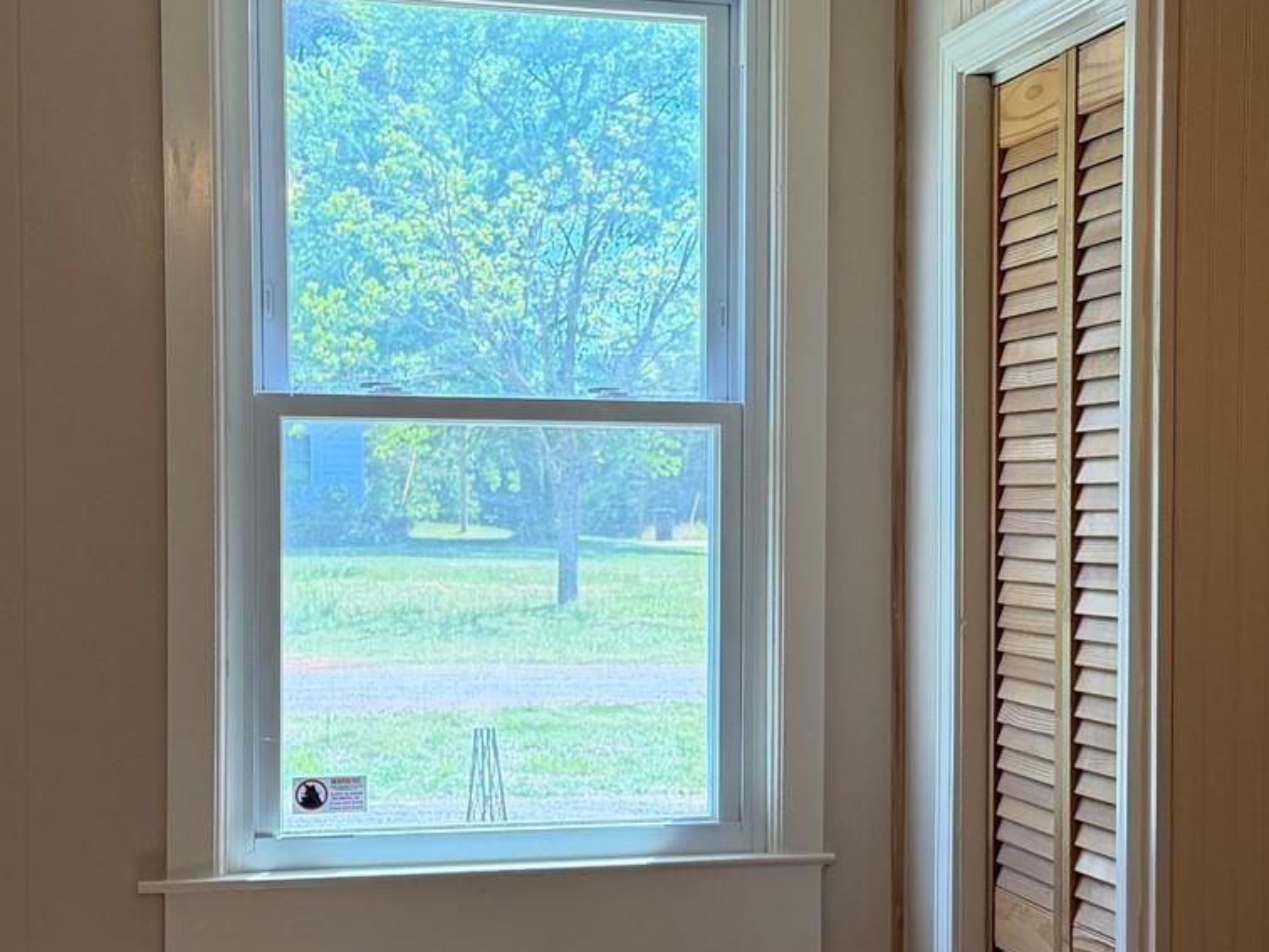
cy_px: 584
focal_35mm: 65
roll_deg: +0.0
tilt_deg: -3.0
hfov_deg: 29.6
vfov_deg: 22.5
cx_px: 861
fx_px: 2383
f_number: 1.78
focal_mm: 6.76
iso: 200
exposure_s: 1/223
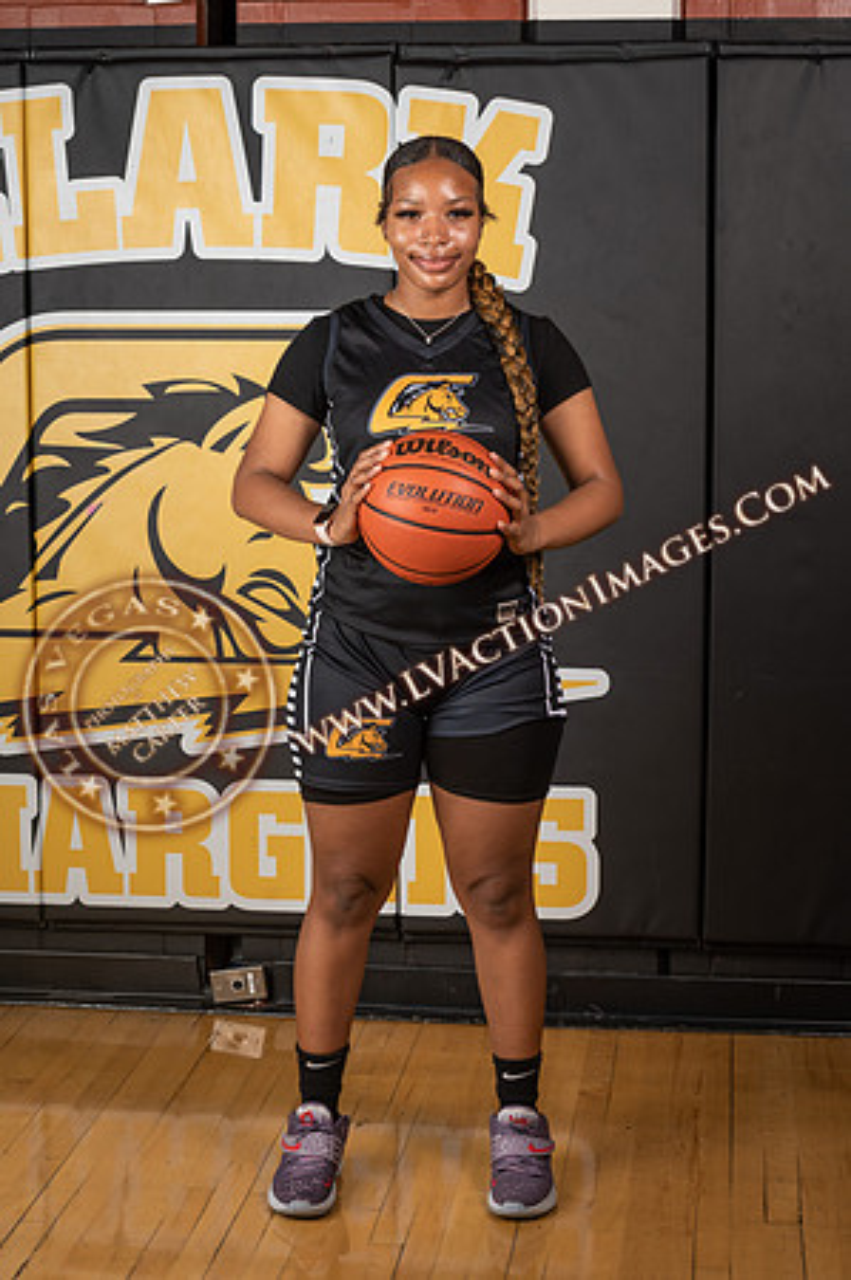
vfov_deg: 28.9
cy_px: 640
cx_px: 426
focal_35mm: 70
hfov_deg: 19.4
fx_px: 2488
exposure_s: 1/125
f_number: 9
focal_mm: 70
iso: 100
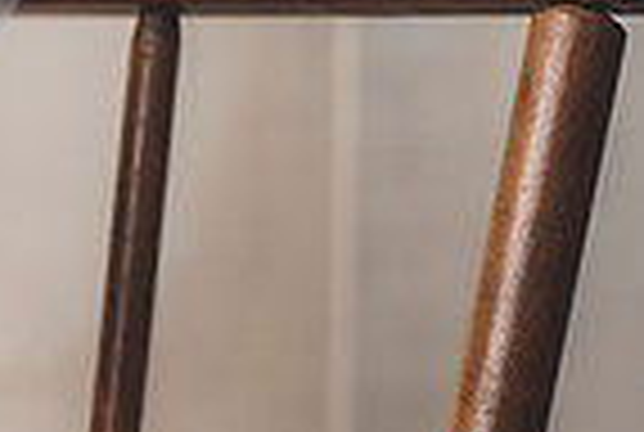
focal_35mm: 208
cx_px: -673
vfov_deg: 6.6
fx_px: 3729
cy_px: 254
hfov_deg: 9.2
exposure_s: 1/200
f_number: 2.8
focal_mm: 50
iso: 200
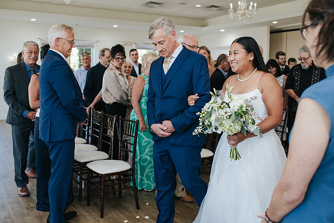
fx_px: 325
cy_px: 112
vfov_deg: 37.8
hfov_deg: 54.5
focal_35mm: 35
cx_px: 167
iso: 800
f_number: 3.5
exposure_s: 1/200
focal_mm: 35
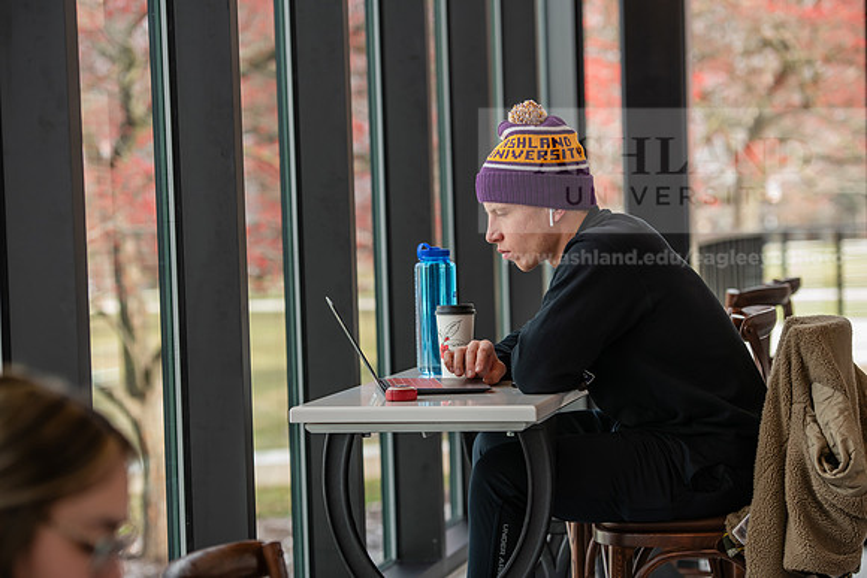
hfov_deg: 20.0
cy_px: 289
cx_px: 434
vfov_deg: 13.4
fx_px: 2457
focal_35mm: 102
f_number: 3.5
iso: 400
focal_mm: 102
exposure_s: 1/250
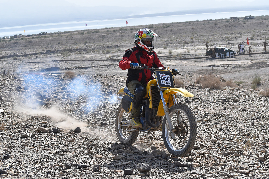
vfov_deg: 16.6
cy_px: 90
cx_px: 134
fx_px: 617
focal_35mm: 82
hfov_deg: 24.6
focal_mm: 55
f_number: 6.3
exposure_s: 1/1600
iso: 400
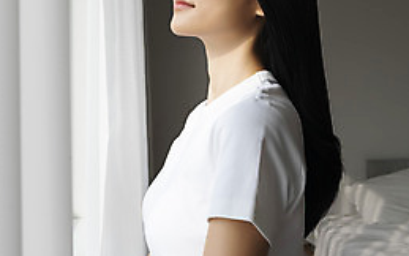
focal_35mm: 41
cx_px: 201
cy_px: 49
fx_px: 457
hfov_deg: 48.2
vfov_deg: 30.5
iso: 400
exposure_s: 1/320
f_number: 8
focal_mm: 26
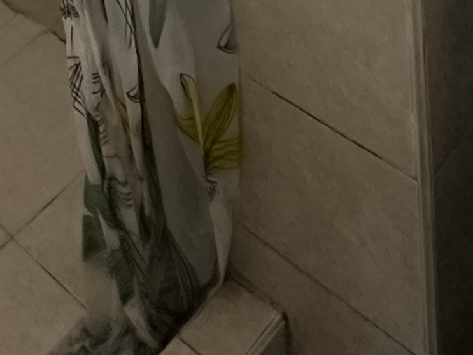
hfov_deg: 25.3
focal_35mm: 76
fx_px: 1038
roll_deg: +6.6
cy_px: -491
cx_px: 108
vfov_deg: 13.9
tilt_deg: -12.8
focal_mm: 2.22
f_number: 2.2
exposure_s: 1/60
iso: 500
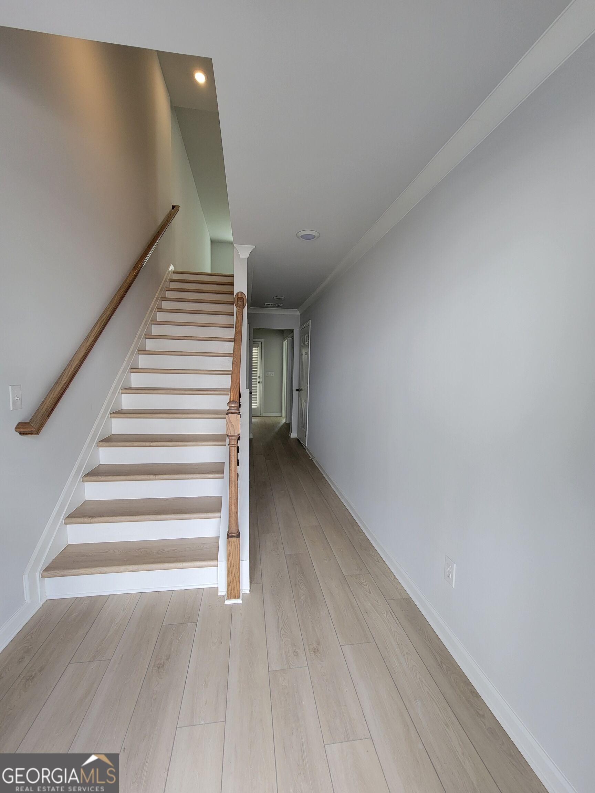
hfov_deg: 89.9
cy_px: 396
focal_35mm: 13
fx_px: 298
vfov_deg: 106.2
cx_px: 298
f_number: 2.2
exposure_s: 1/120
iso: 80
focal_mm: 2.2
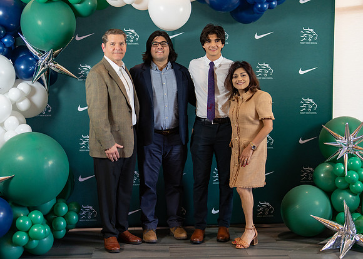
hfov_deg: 33.5
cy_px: 126
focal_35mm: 59
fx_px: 604
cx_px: 177
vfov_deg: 24.2
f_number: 1.2
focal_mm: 50
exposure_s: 1/400
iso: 500
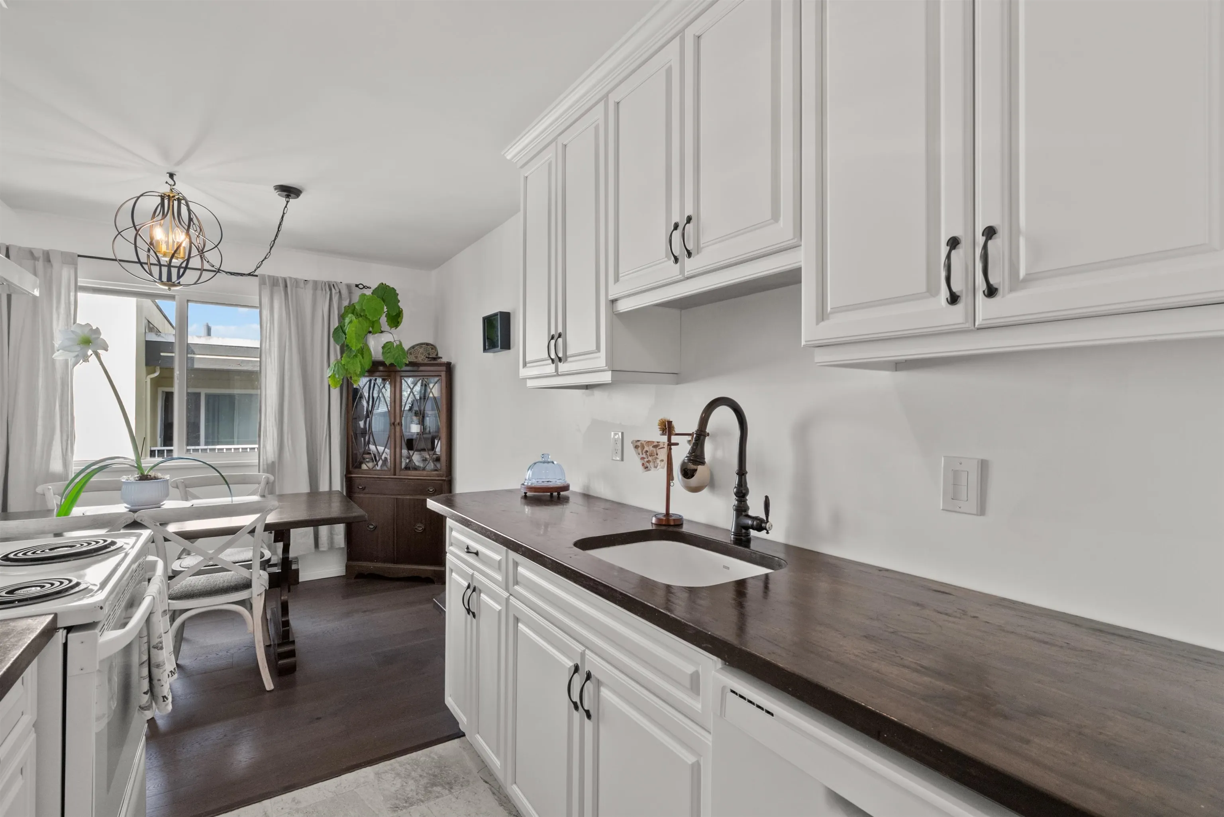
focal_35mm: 16
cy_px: 408
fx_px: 544
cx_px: 612
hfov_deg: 96.7
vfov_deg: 73.8
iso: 3200
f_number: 10
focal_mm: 16
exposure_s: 1/30
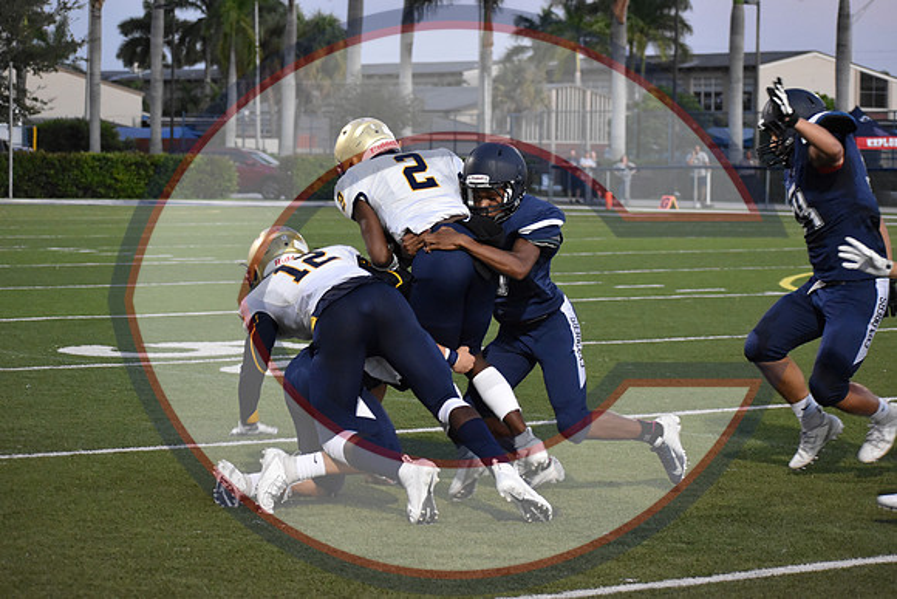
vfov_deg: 11.4
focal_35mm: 120
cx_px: 448
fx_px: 2991
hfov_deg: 17.1
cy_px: 300
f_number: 4.8
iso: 3200
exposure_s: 1/250
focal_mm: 80
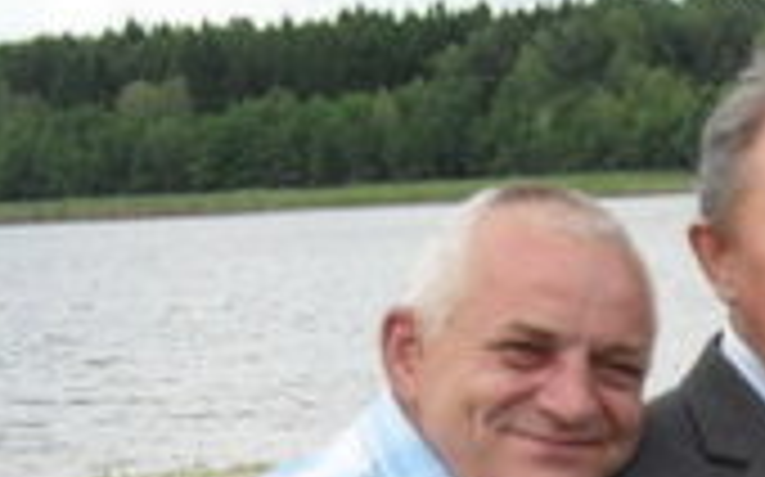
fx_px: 3209
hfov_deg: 12.6
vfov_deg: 8.1
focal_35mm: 154
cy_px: 927
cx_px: 1310
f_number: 8.3
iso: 80
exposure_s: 1/60
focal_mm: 6.3
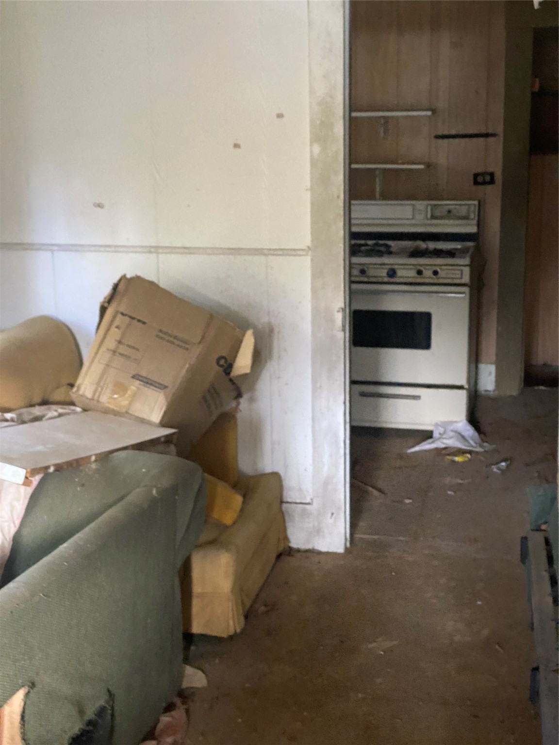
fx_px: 1120
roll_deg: +3.3
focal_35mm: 52
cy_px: 372
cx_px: 280
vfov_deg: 36.8
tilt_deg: -12.1
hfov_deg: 28.0
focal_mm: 6
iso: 800
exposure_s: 1/39
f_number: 2
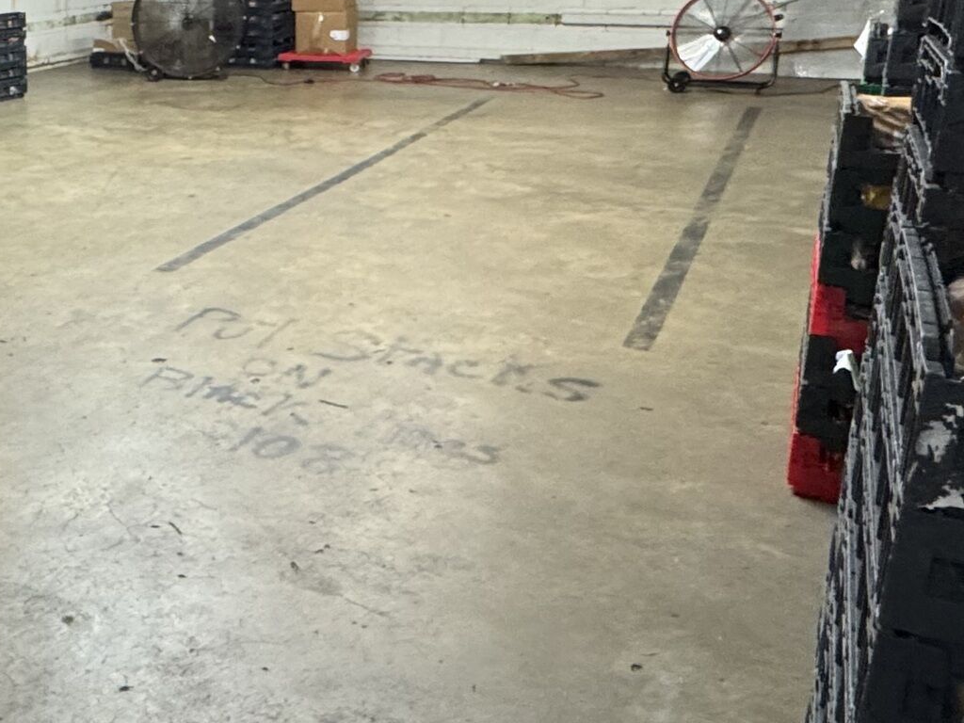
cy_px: 256
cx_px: 68
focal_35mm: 42
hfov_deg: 40.8
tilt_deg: -15.4
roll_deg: +2.3
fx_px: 1170
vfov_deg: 34.1
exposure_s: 1/60
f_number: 2.2
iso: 320
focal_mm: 2.22
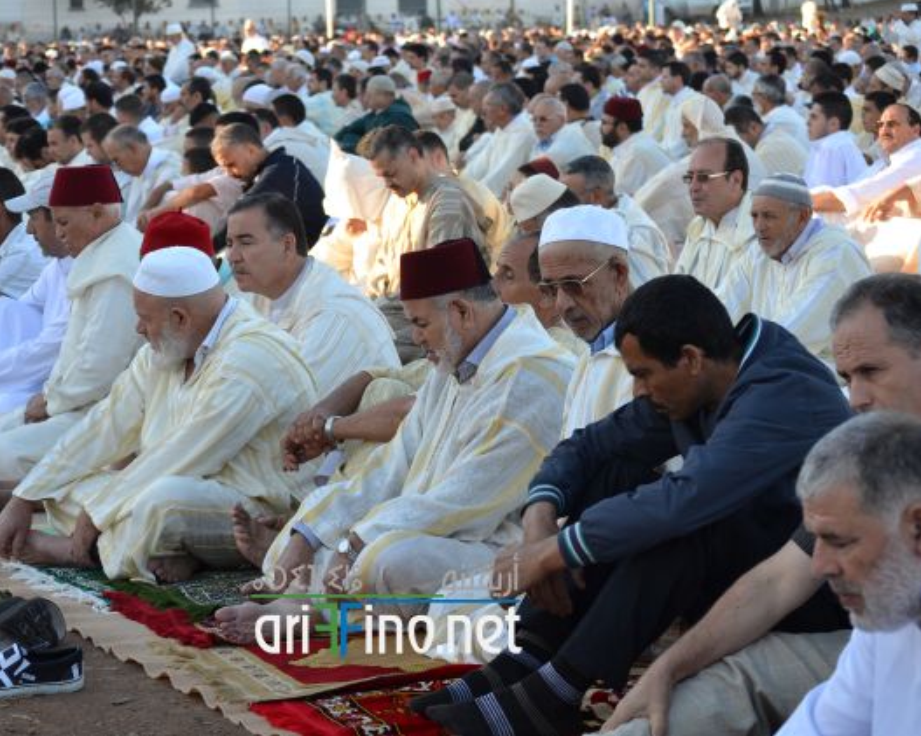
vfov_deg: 14.5
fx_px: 2888
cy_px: 365
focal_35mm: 106
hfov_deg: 18.1
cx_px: 390
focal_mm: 62
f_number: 5.6
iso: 100
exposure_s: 1/125
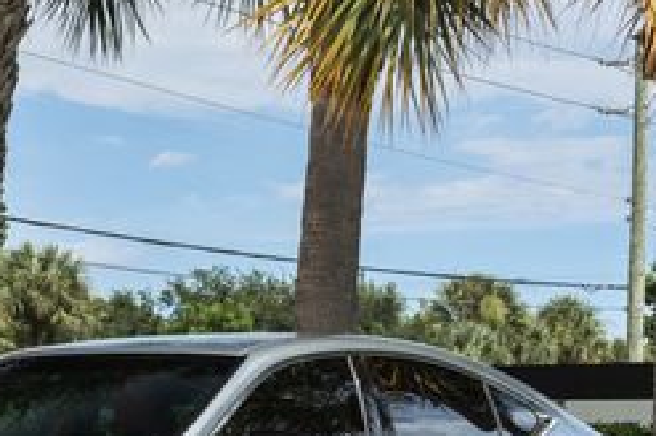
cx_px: 153
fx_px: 2147
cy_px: 432
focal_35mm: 118
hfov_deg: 17.3
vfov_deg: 11.5
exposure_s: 1/50
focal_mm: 39
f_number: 10
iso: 100
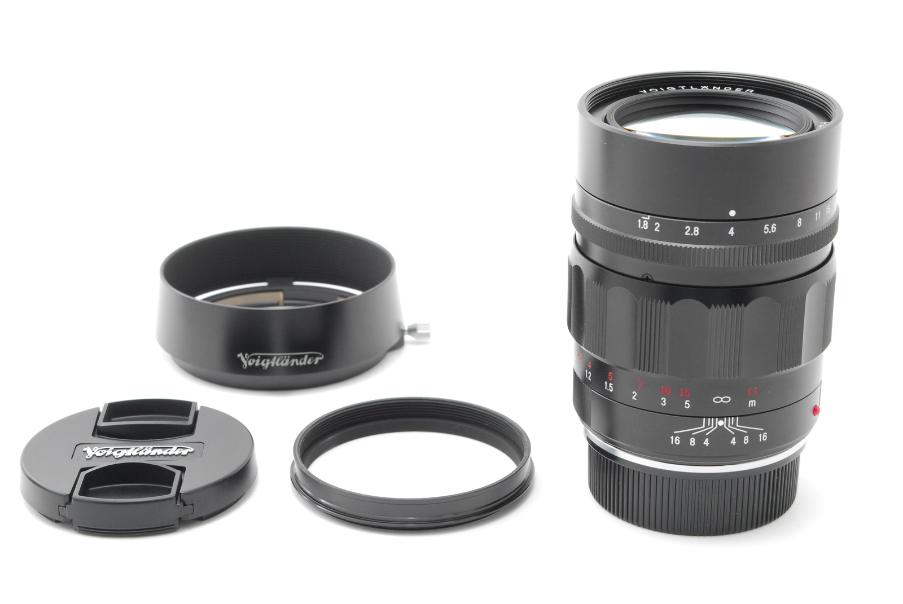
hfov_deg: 24.6
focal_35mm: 82
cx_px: 452
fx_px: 2072
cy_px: 302
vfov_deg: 16.6
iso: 400
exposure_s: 1/100
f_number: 16
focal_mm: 55
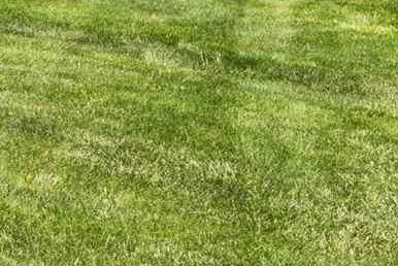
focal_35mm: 159
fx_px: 1759
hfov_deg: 8.0
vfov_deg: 8.1
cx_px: -1180
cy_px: -320
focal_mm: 20
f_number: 13
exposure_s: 1/250
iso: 400
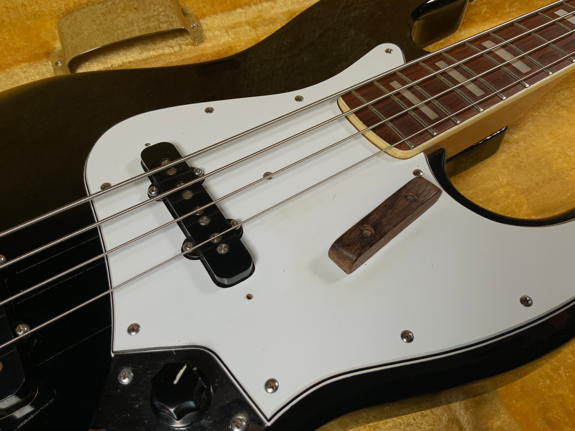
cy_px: 216
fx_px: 482
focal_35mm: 29
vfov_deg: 48.2
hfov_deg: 61.7
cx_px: 288
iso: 16
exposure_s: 1/312
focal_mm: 3
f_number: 1.8
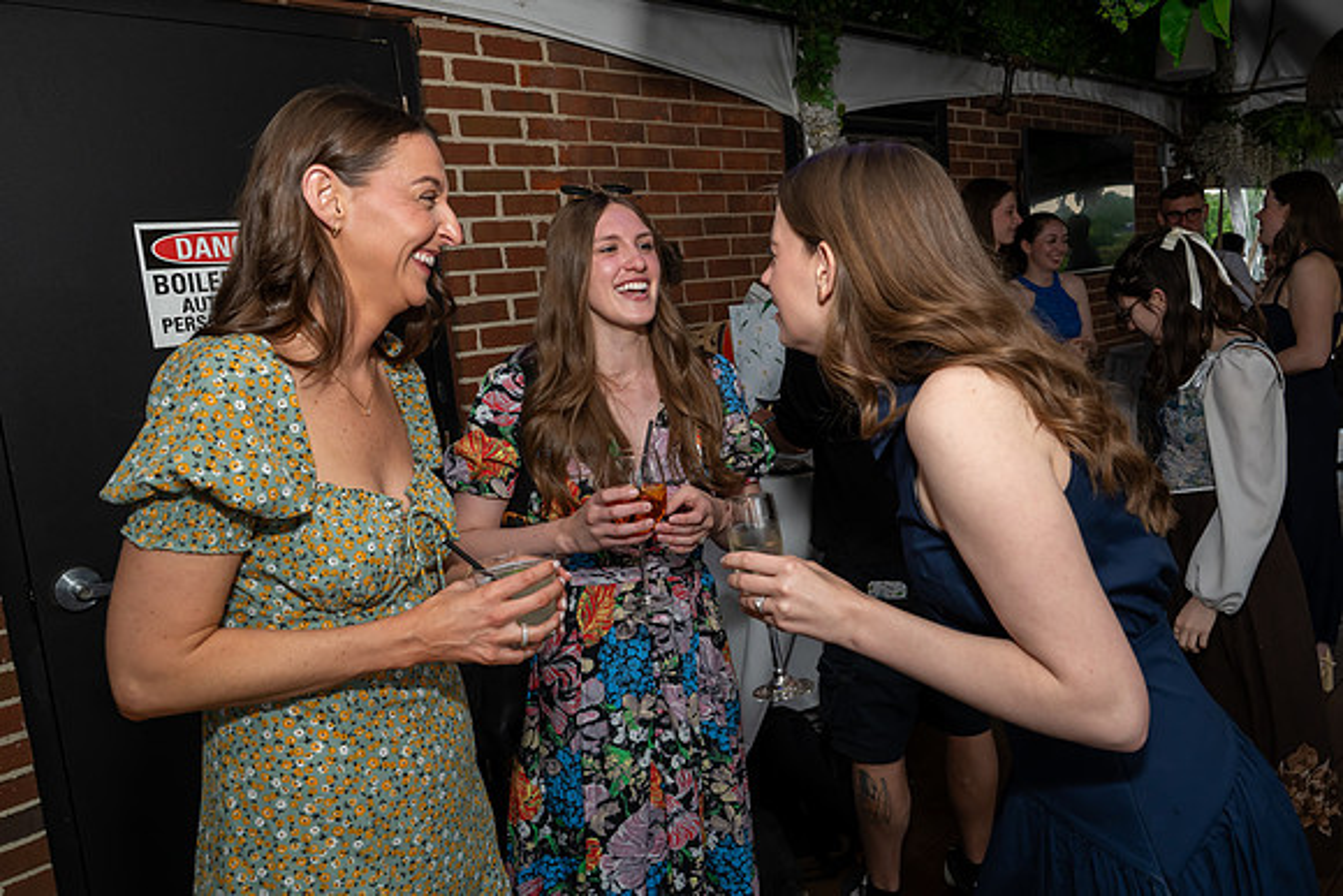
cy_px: 415
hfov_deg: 67.3
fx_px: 1007
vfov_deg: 47.9
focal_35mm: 27
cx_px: 725
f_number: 7.1
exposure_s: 1/250
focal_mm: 24
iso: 640
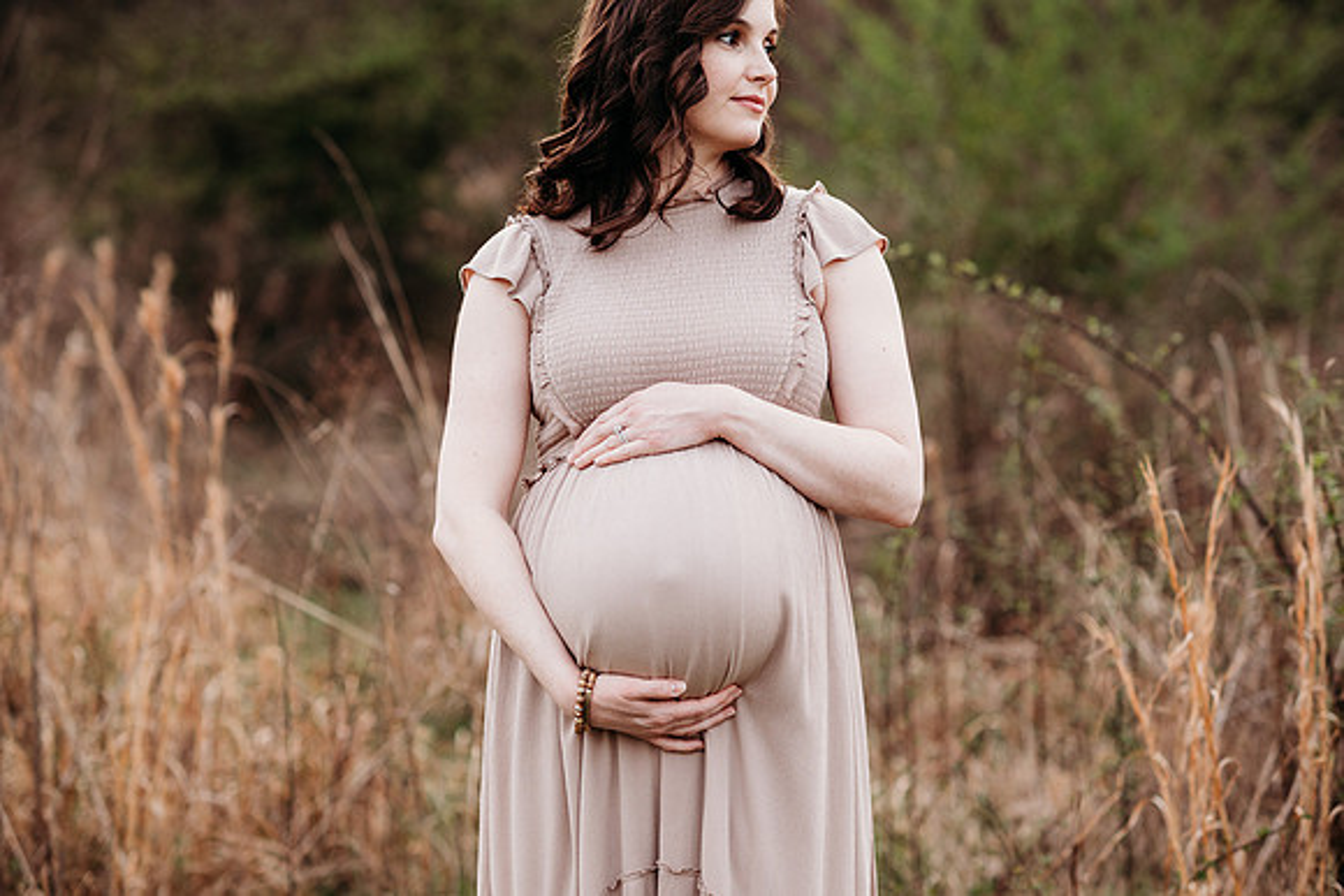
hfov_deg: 23.9
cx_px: 672
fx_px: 3174
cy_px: 448
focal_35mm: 85
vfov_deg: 16.1
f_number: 2.5
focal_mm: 85
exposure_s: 1/320
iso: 400
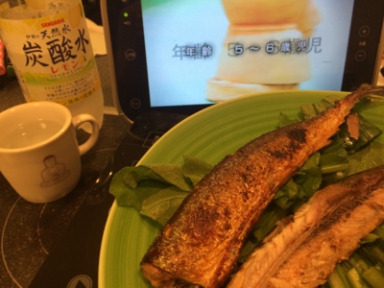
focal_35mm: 29
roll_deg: +2.3
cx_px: 192
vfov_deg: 48.2
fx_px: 322
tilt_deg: -39.3
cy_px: 144
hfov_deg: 61.7
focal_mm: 4.15
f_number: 2.2
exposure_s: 1/30
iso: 125
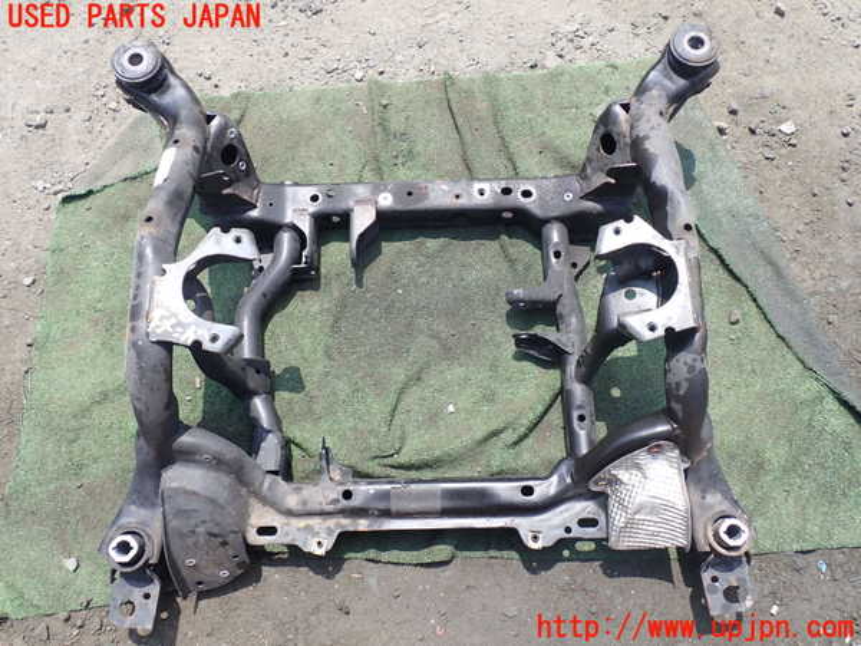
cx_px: 430
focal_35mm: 30
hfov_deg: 60.0
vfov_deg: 46.8
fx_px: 746
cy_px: 323
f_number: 3.2
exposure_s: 1/400
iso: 100
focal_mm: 5.4
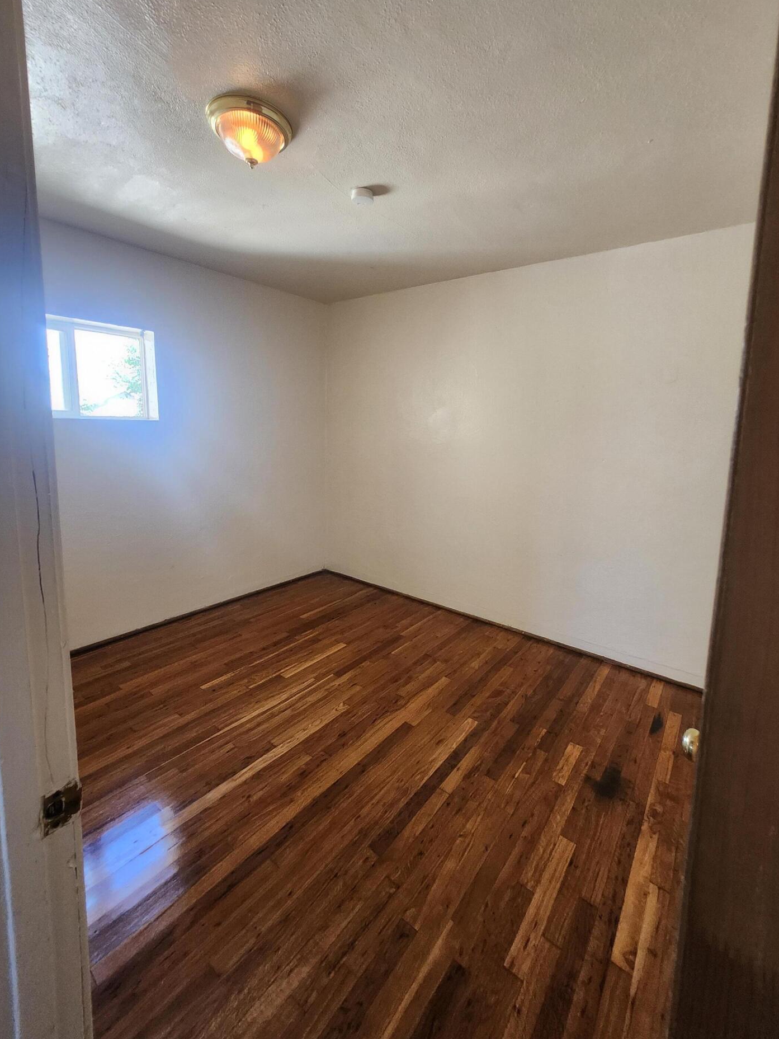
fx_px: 420
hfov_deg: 85.6
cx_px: 413
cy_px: 481
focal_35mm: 14
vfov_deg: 101.9
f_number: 2.2
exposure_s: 1/60
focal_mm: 1.74
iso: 320
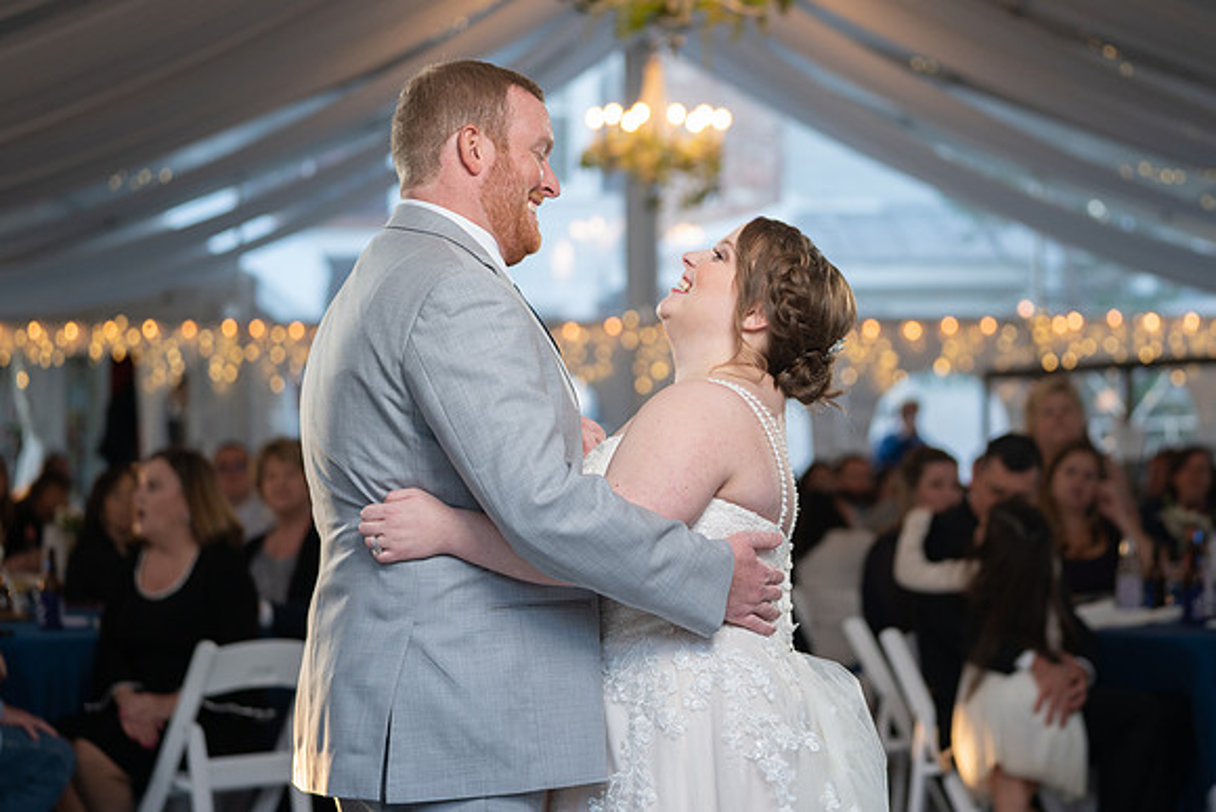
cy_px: 349
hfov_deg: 23.7
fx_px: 2899
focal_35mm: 86
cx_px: 705
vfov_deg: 15.9
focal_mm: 73
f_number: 2.8
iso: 500
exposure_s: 1/250
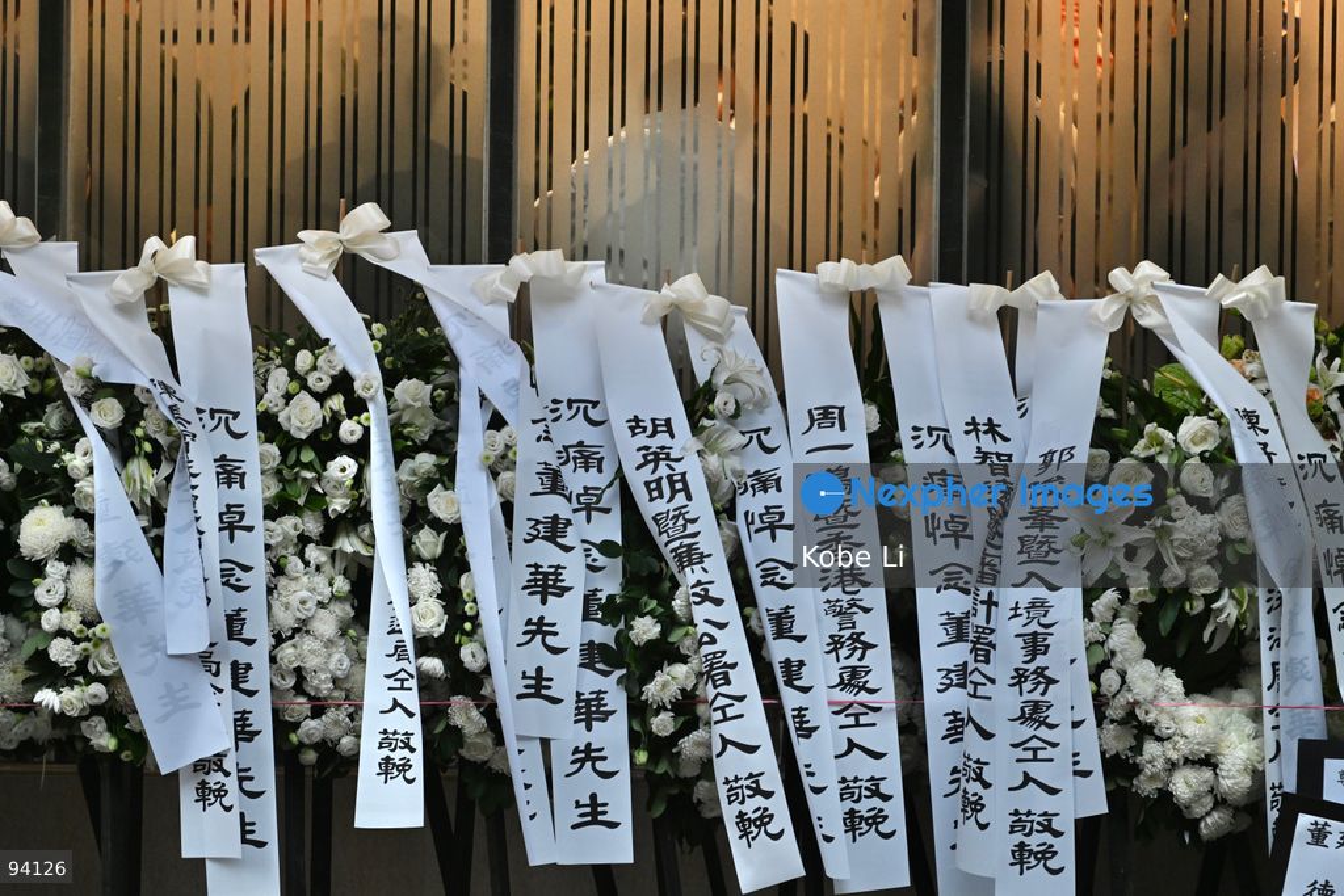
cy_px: 448
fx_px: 7467
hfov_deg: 10.3
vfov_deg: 6.9
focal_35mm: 200
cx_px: 672
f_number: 2.8
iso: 1600
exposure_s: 1/640
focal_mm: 200
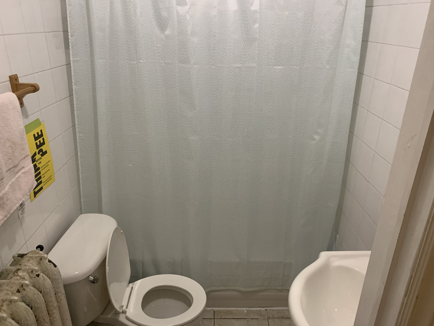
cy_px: 163
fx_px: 326
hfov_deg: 67.3
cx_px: 217
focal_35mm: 26
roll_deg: -1.1
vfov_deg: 53.1
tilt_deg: -24.5
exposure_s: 1/60
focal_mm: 4.25
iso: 320
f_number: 1.8
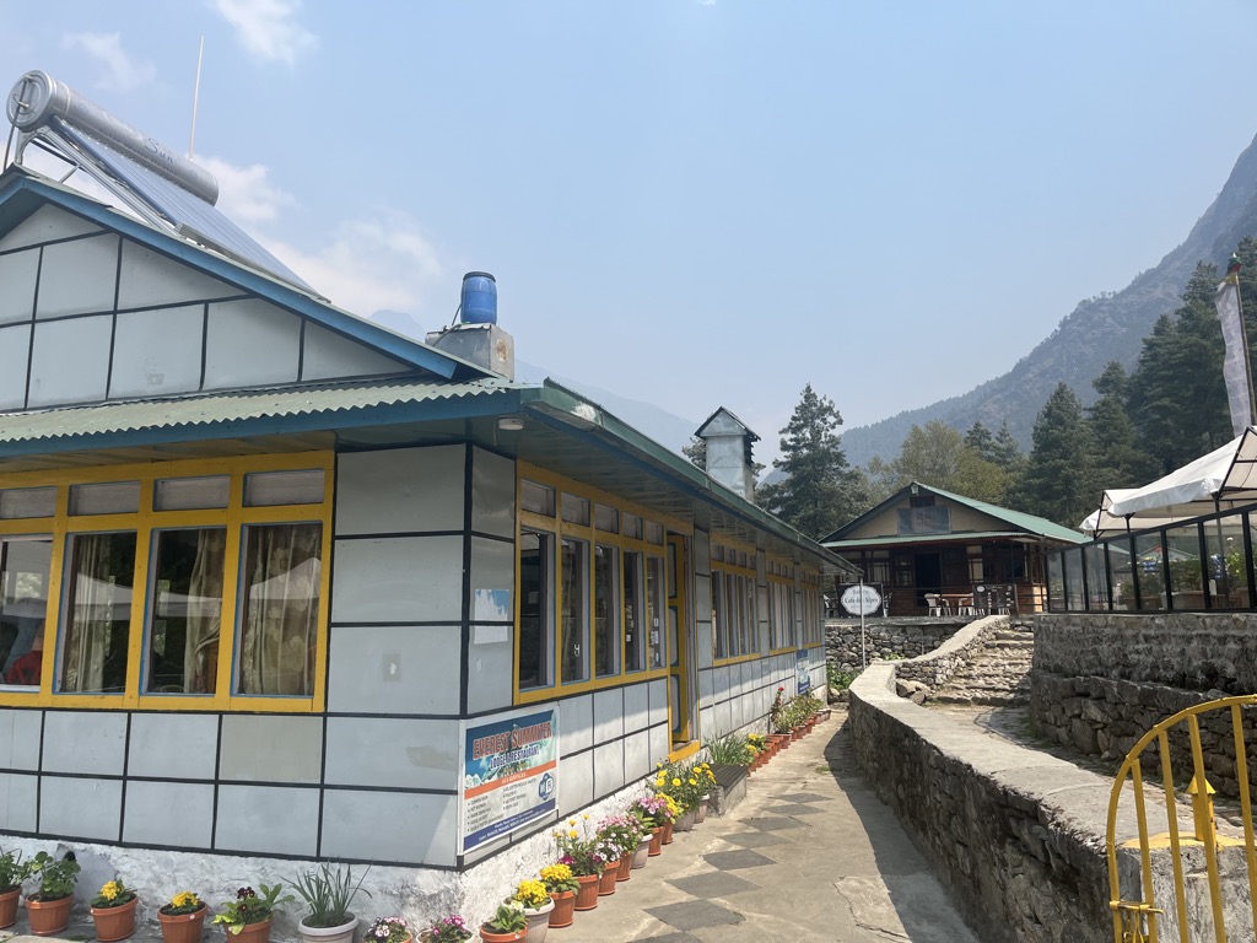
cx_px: 628
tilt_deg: +8.0
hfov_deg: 67.3
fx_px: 944
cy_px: 472
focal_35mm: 26
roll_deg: +0.4
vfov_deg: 53.1
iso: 50
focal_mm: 5.1
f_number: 1.6
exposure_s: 1/3521
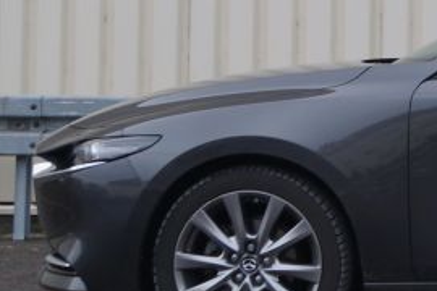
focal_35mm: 159
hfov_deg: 12.3
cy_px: -58
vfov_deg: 8.5
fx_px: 1930
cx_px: 672
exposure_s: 1/125
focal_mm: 28
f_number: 6.3
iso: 100
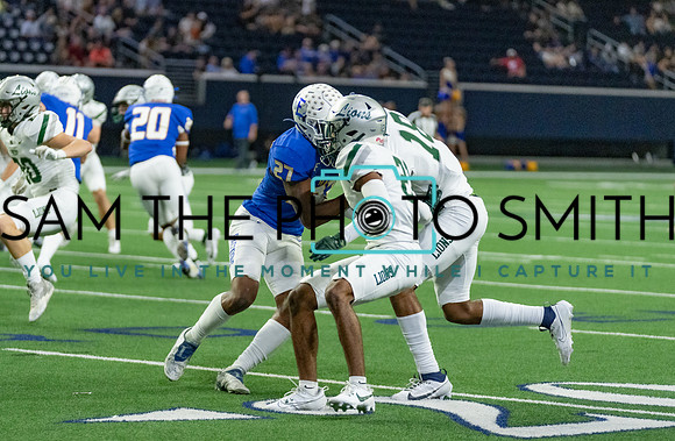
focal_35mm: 183
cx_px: 293
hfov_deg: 11.3
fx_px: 3415
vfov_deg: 7.4
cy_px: 192
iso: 5000
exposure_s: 1/1250
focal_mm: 138
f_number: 2.8
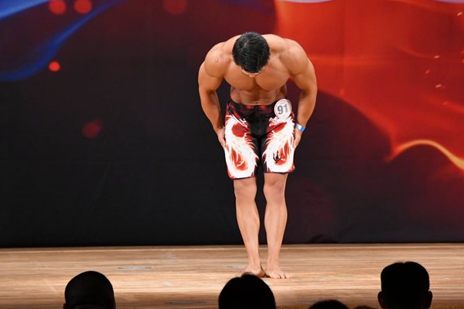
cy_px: 129
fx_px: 3981
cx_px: 289
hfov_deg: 6.7
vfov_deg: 4.4
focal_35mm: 309
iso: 3200
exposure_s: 1/400
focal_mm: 160
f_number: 5.6
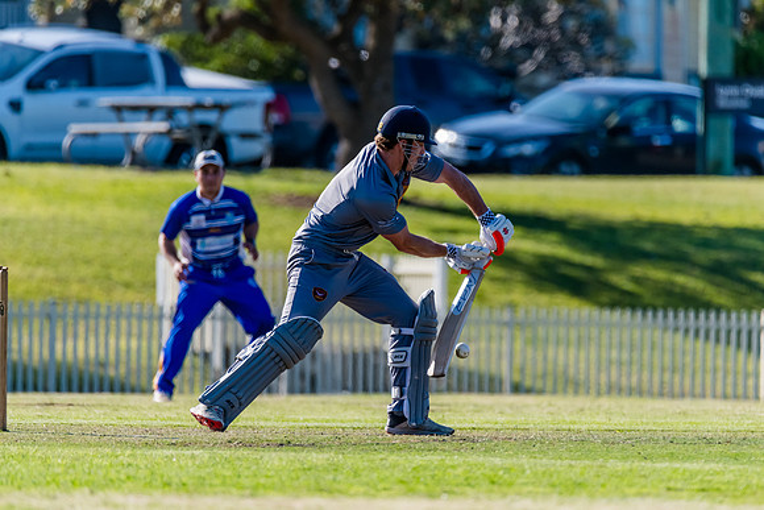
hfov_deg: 3.2
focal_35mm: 650
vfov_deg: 2.1
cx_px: 411
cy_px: 238
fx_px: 13807
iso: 640
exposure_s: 1/2000
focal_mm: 600
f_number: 6.3
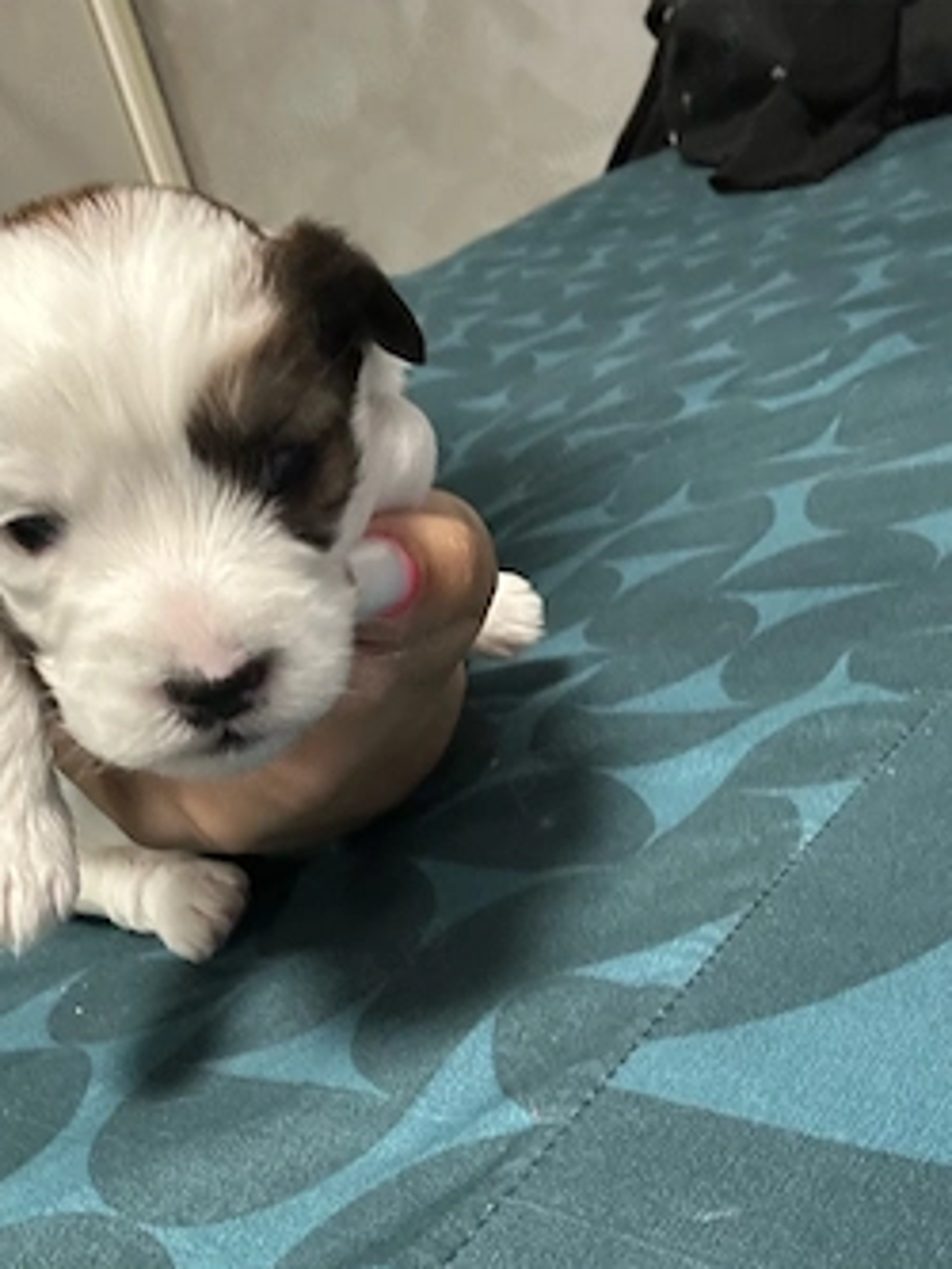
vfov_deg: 51.0
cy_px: 755
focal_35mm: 36
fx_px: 1319
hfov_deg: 39.6
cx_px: 404
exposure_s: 1/25
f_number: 1.9
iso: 320
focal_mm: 2.69
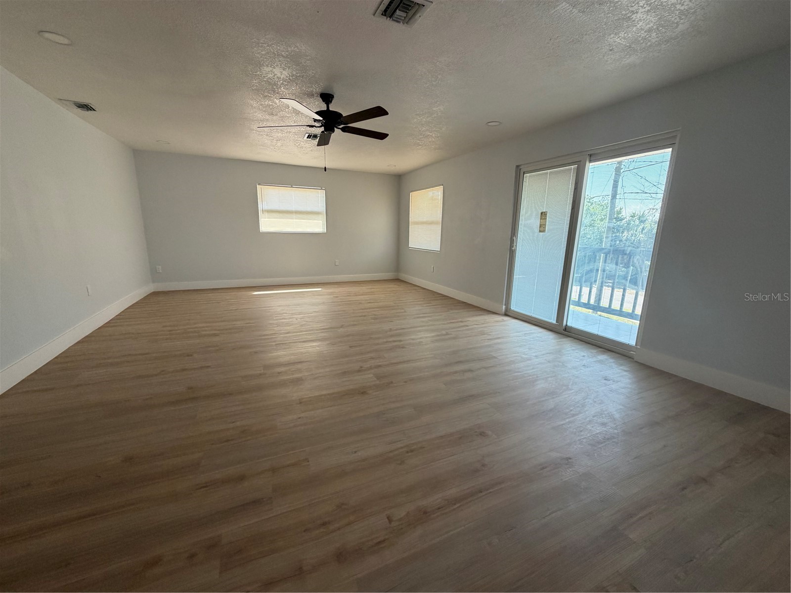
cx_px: 396
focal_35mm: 14
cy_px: 296
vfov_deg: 85.7
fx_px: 320
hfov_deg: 102.1
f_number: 2.2
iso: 200
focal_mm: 2.22
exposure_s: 1/121
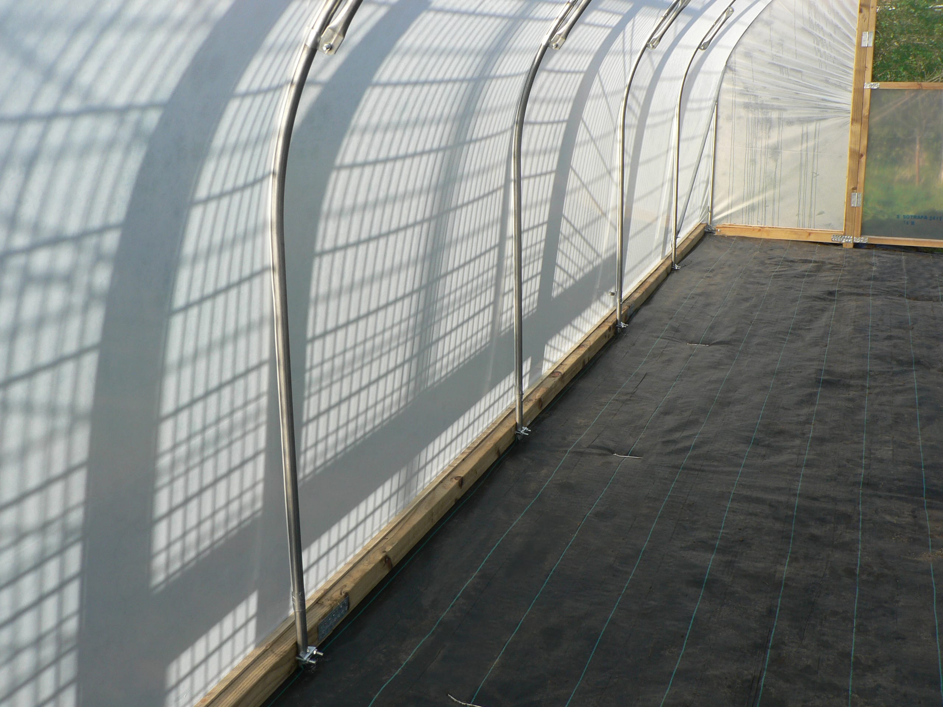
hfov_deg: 51.4
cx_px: 472
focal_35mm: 36
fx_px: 981
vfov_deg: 39.7
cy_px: 354
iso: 80
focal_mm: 6
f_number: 4
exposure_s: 1/250
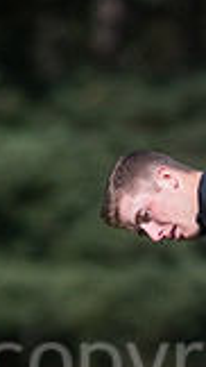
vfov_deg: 1.6
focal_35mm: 1312
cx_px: 238
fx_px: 12754
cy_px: 485
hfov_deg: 0.9
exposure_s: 1/5000
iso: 400
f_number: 4
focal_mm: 300
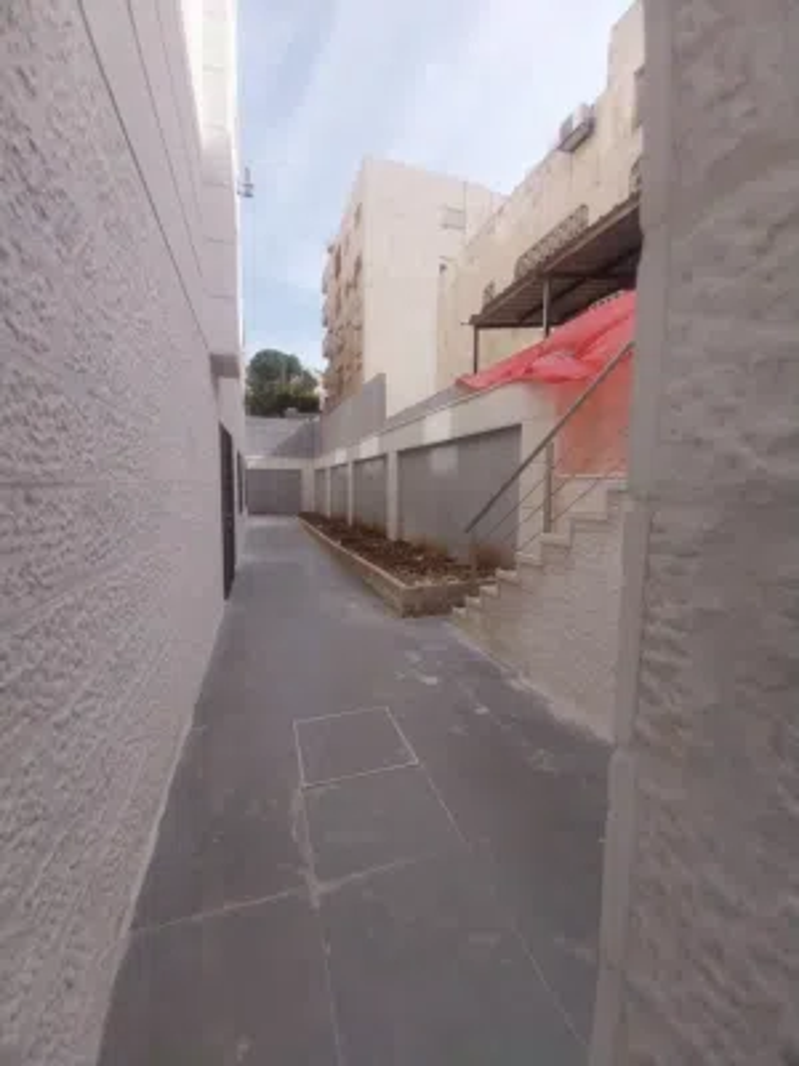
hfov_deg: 89.9
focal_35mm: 13
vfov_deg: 106.2
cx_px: 400
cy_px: 533
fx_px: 400
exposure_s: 1/1089
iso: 67
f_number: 2.2
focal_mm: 1.3
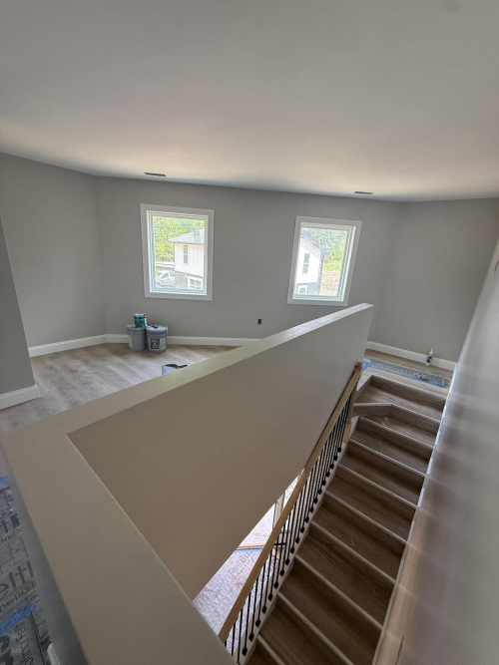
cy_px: 332
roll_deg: -4.5
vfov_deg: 102.1
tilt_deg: -16.6
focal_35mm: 14
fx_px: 269
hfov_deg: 85.7
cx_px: 250
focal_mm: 2.22
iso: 125
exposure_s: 1/99
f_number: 2.2
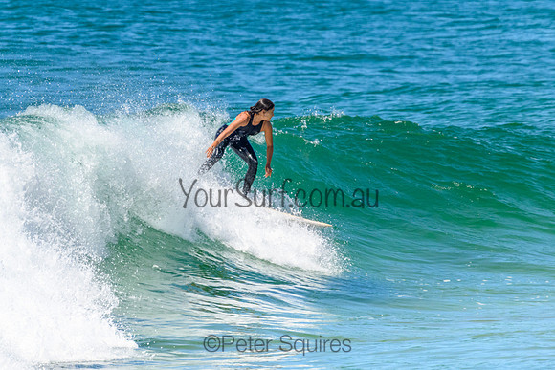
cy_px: 127
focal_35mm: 1101
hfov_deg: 1.9
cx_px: 239
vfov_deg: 1.3
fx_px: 16970
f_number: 11
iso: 1250
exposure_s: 1/2000
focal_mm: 800
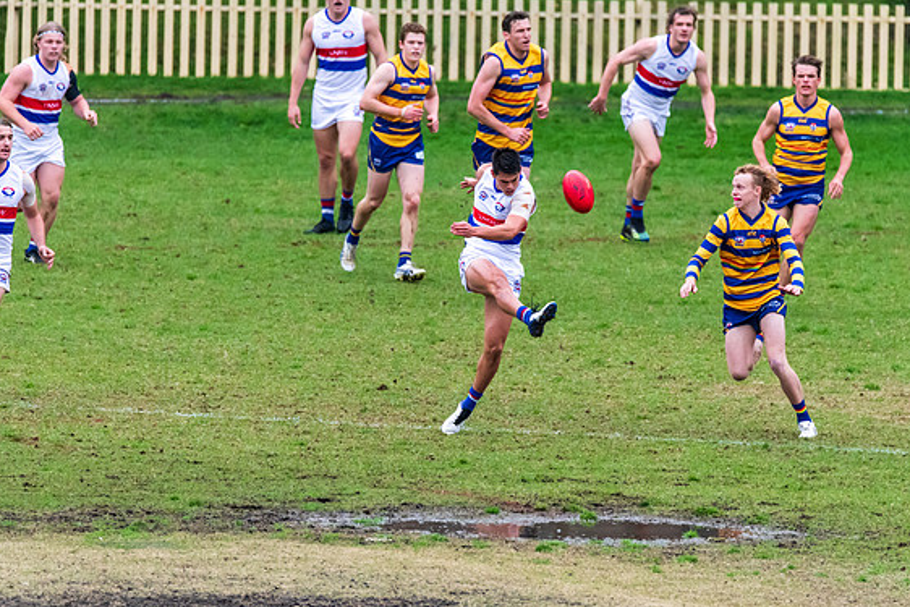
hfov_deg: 2.9
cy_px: 344
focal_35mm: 709
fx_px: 17925
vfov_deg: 1.9
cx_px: 513
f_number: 6.3
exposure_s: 1/1250
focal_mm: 600
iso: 3200
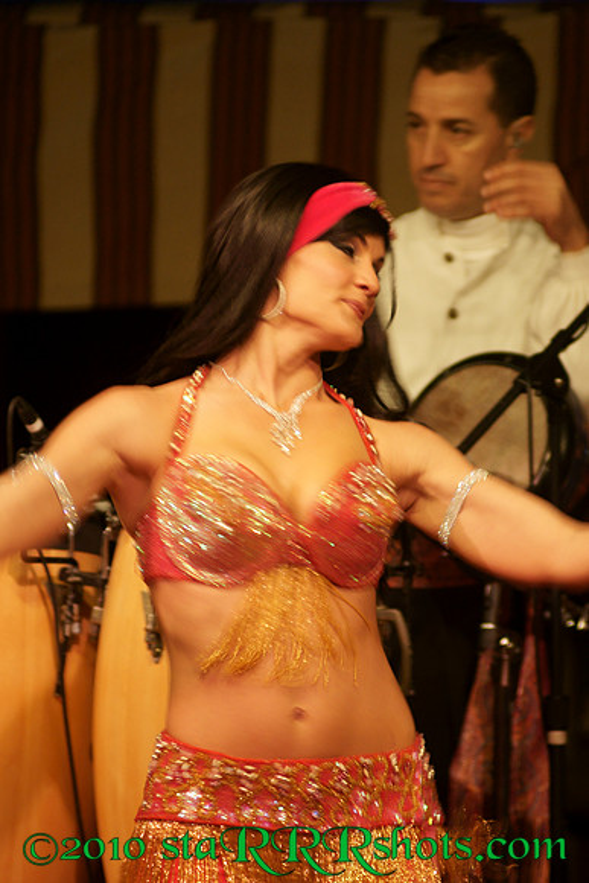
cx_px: 294
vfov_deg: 6.9
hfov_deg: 4.6
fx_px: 7358
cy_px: 442
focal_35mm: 300
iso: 800
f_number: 2.8
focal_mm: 200
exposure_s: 1/30
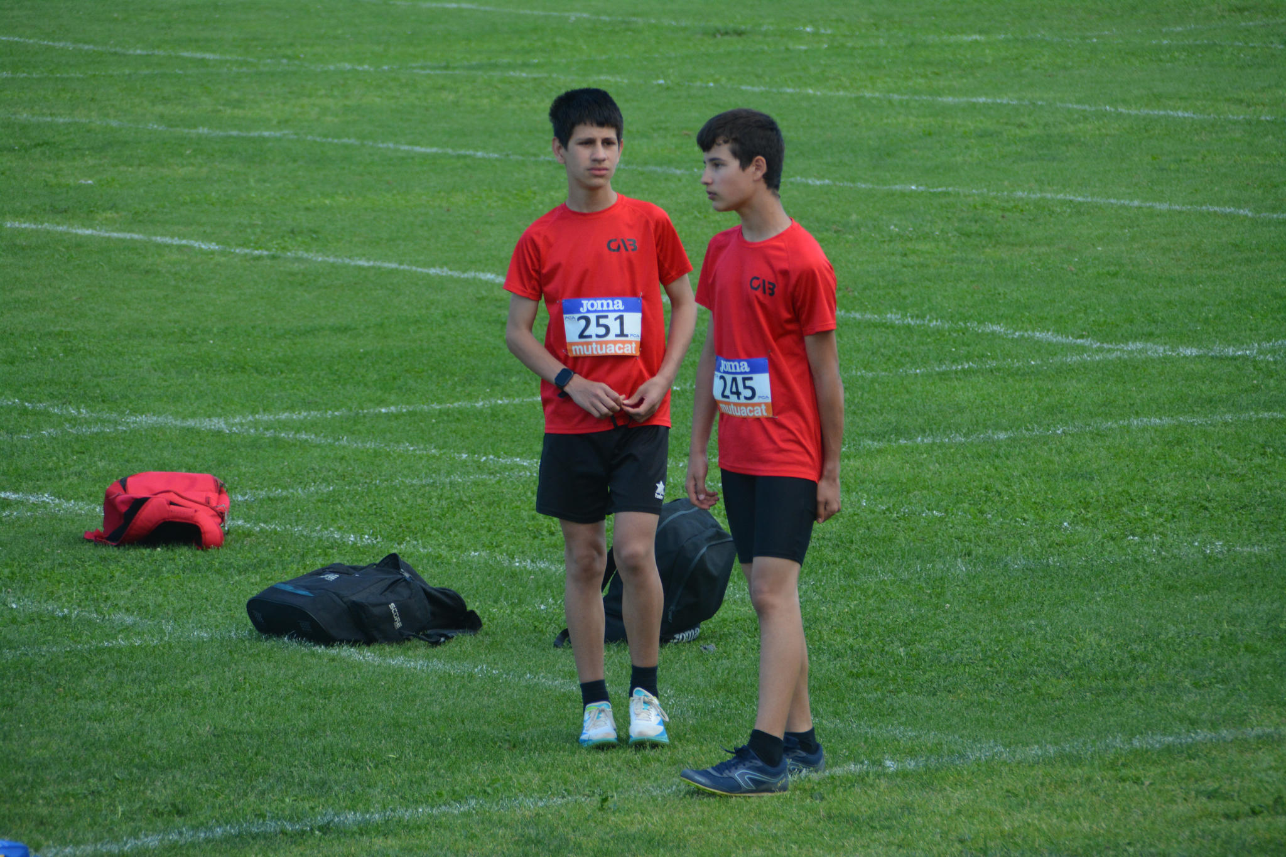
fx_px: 10715
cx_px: 643
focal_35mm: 300
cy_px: 428
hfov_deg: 6.9
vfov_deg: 4.6
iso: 800
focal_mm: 200
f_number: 6.3
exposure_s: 1/800
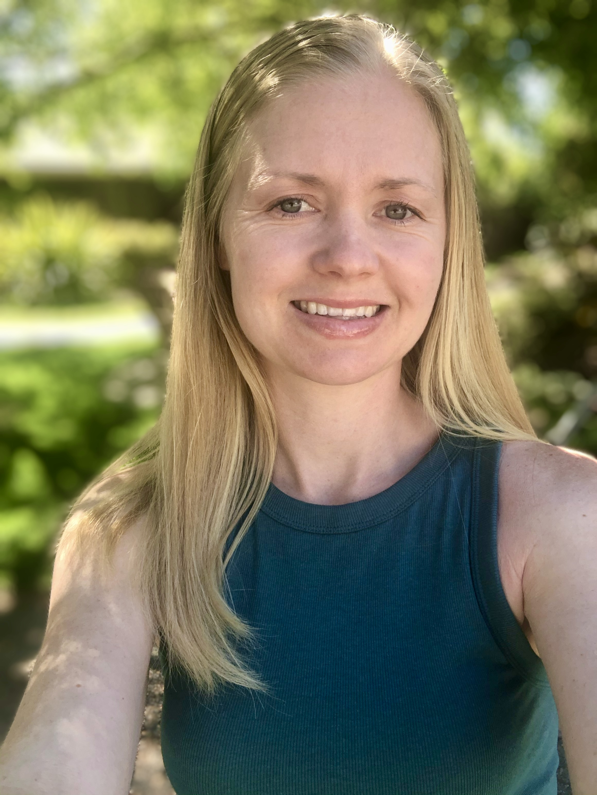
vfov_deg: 56.8
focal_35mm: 32
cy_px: 398
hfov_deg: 44.2
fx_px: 735
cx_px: 298
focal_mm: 2.87
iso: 25
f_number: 2.2
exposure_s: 1/120
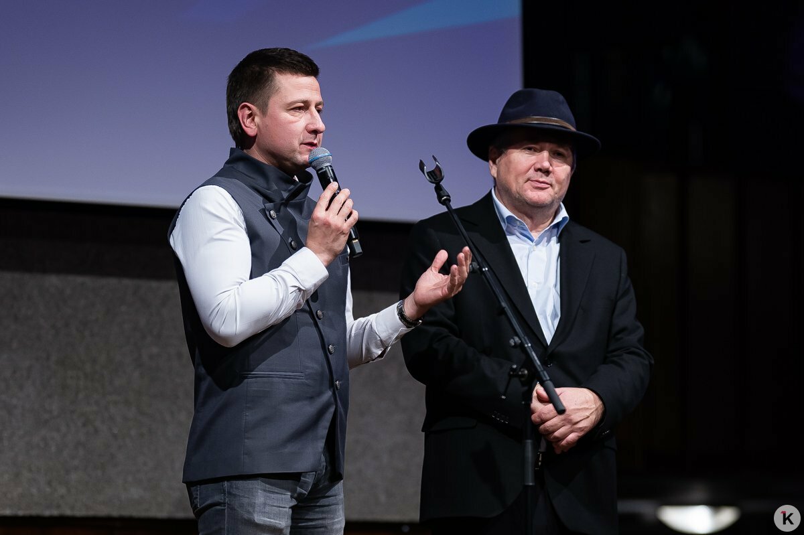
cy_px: 268
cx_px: 402
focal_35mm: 202
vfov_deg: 6.8
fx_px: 4509
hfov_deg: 10.2
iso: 500
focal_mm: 135
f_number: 1.8
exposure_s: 1/320
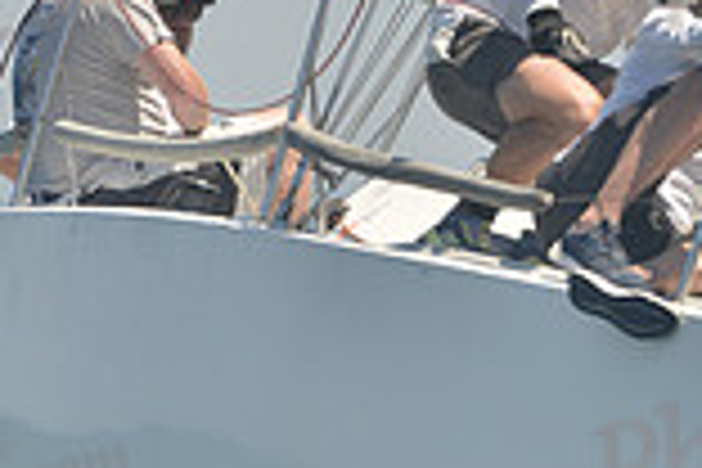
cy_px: 227
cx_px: 364
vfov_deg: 1.2
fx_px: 21702
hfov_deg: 1.9
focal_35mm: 1113
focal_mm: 300
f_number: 7.1
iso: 280
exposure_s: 1/1000
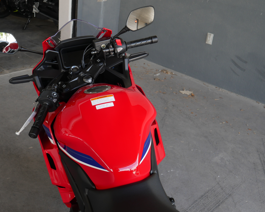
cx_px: 113
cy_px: 106
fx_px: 369
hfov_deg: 39.4
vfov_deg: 32.1
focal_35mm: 47
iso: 200
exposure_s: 1/100
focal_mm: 19
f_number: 4.1
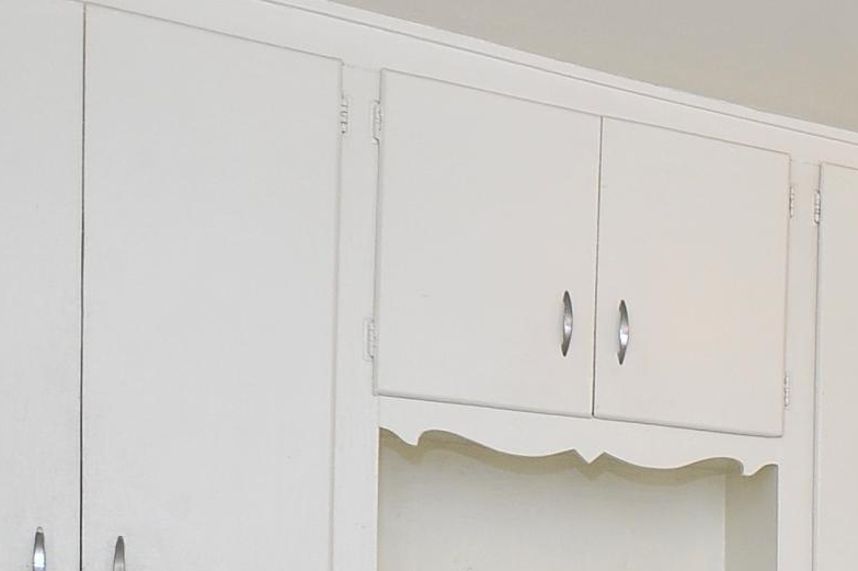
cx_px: 1402
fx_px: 1643
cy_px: 761
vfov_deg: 18.3
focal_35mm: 69
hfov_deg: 22.2
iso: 640
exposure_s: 1/30
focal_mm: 18
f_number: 8
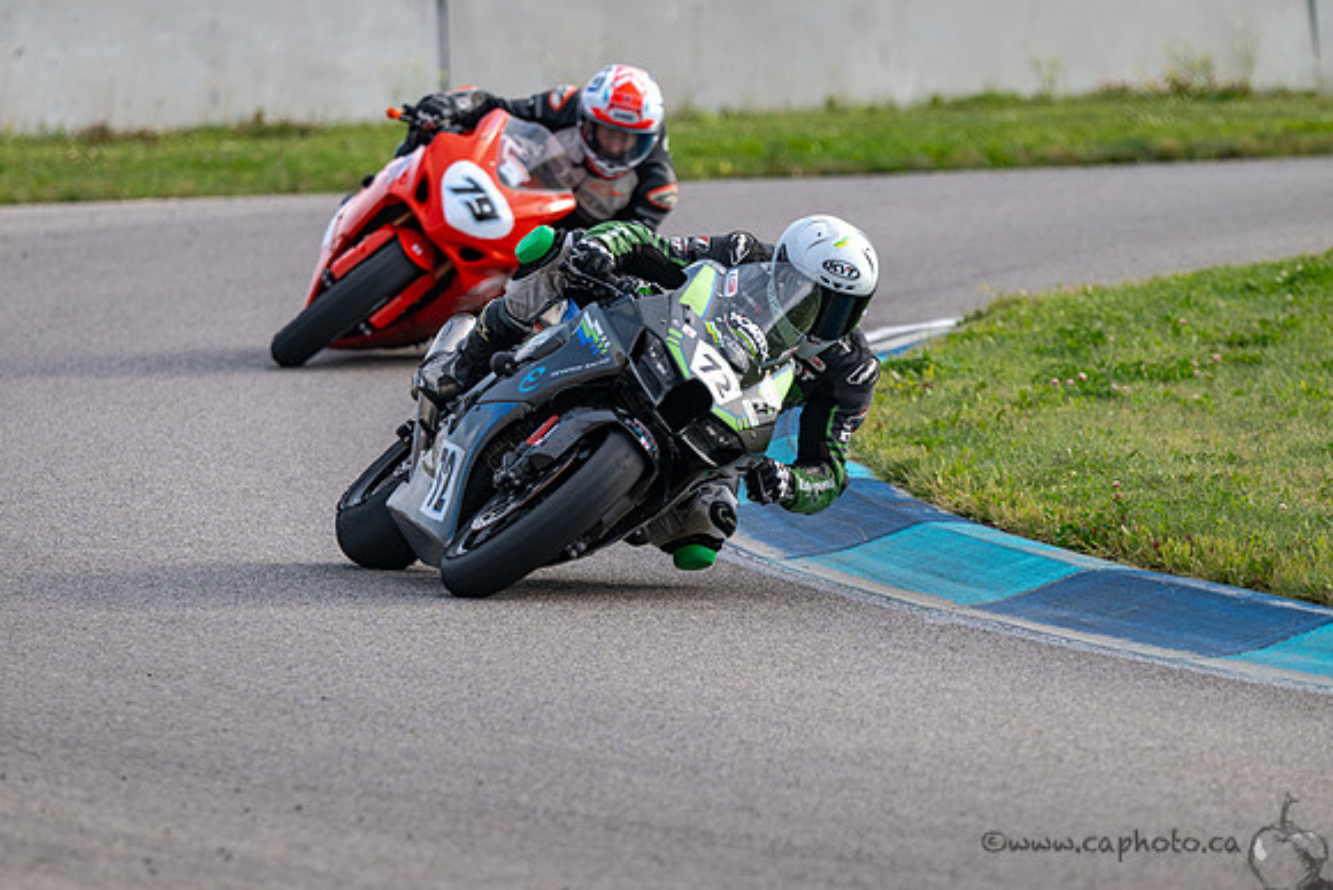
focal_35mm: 473
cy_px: 387
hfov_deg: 4.4
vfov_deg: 2.9
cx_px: 545
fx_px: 17510
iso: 400
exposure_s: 1/1250
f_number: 6
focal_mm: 400
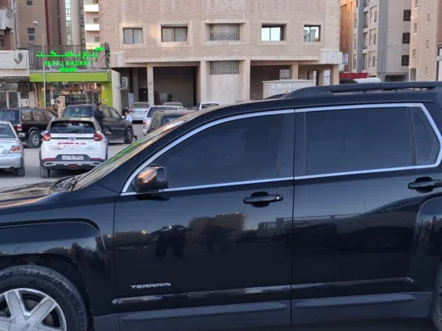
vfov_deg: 27.3
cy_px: 221
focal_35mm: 53
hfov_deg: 36.2
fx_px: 676
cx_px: 202
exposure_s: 1/100
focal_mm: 4
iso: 20
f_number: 1.8
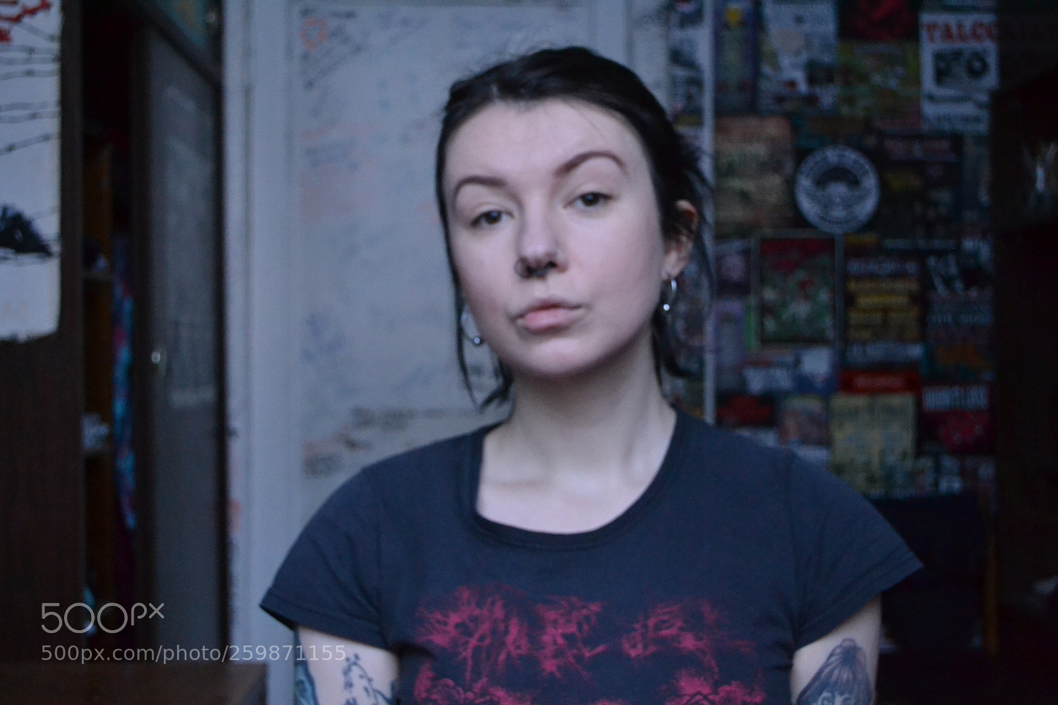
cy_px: 352
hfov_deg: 41.1
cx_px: 529
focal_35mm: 48
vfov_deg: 28.1
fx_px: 1410
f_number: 4.8
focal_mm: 32
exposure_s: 1/3
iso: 3200
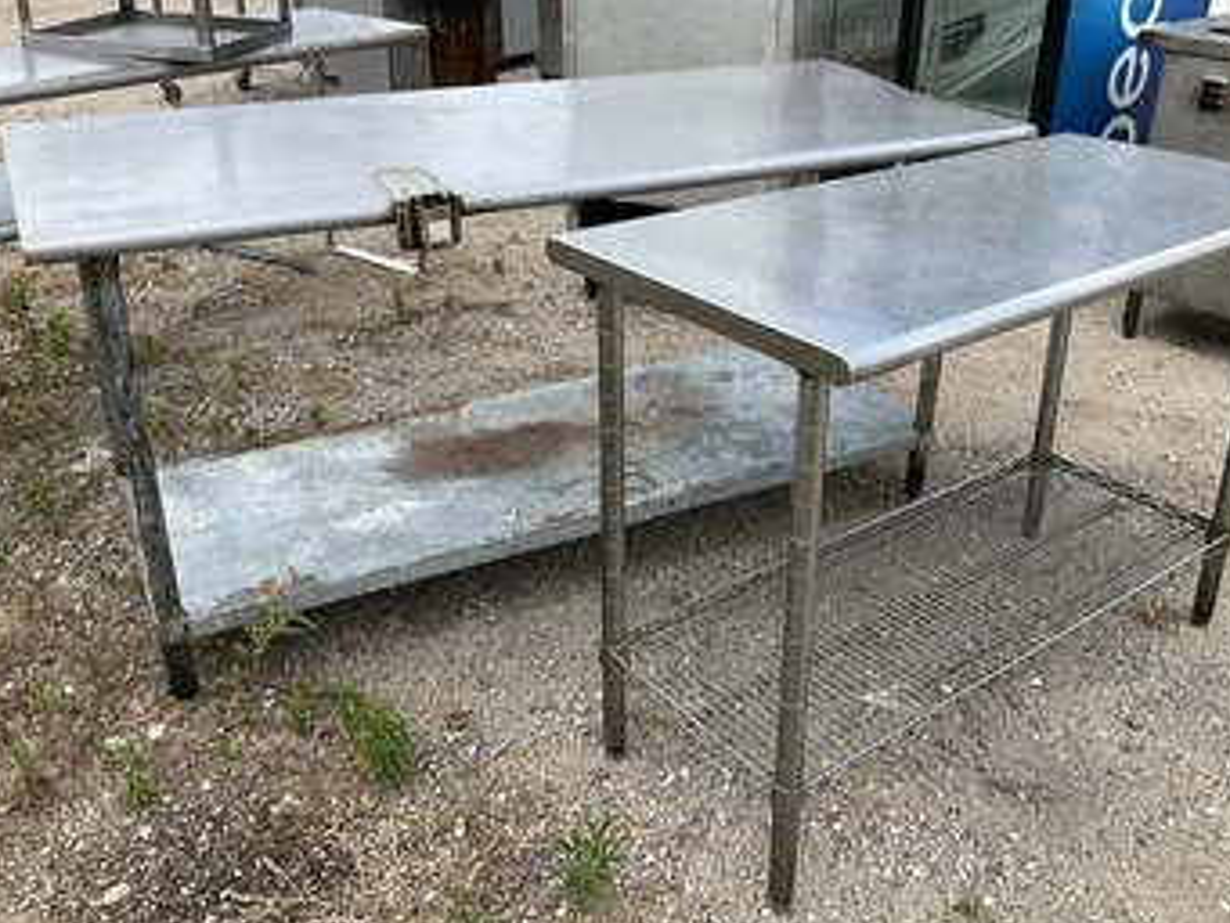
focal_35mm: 34
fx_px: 1209
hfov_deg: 53.9
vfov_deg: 41.8
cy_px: 415
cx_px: 675
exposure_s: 1/749
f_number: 1.8
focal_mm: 3
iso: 25
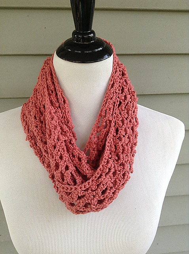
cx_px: 94
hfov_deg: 42.8
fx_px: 241
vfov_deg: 55.4
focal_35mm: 33
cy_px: 127
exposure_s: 1/60
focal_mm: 3.3
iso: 32
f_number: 2.4
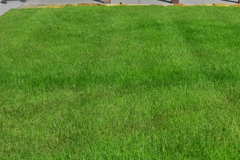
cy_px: -22
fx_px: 467
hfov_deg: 28.7
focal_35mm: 70
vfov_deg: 18.6
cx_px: 157
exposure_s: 1/640
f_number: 7.1
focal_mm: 19
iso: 250
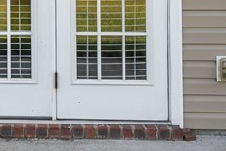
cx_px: 3
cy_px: -49
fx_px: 496
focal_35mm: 79
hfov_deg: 24.5
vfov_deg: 16.3
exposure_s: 1/100
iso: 100
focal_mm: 18
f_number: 8
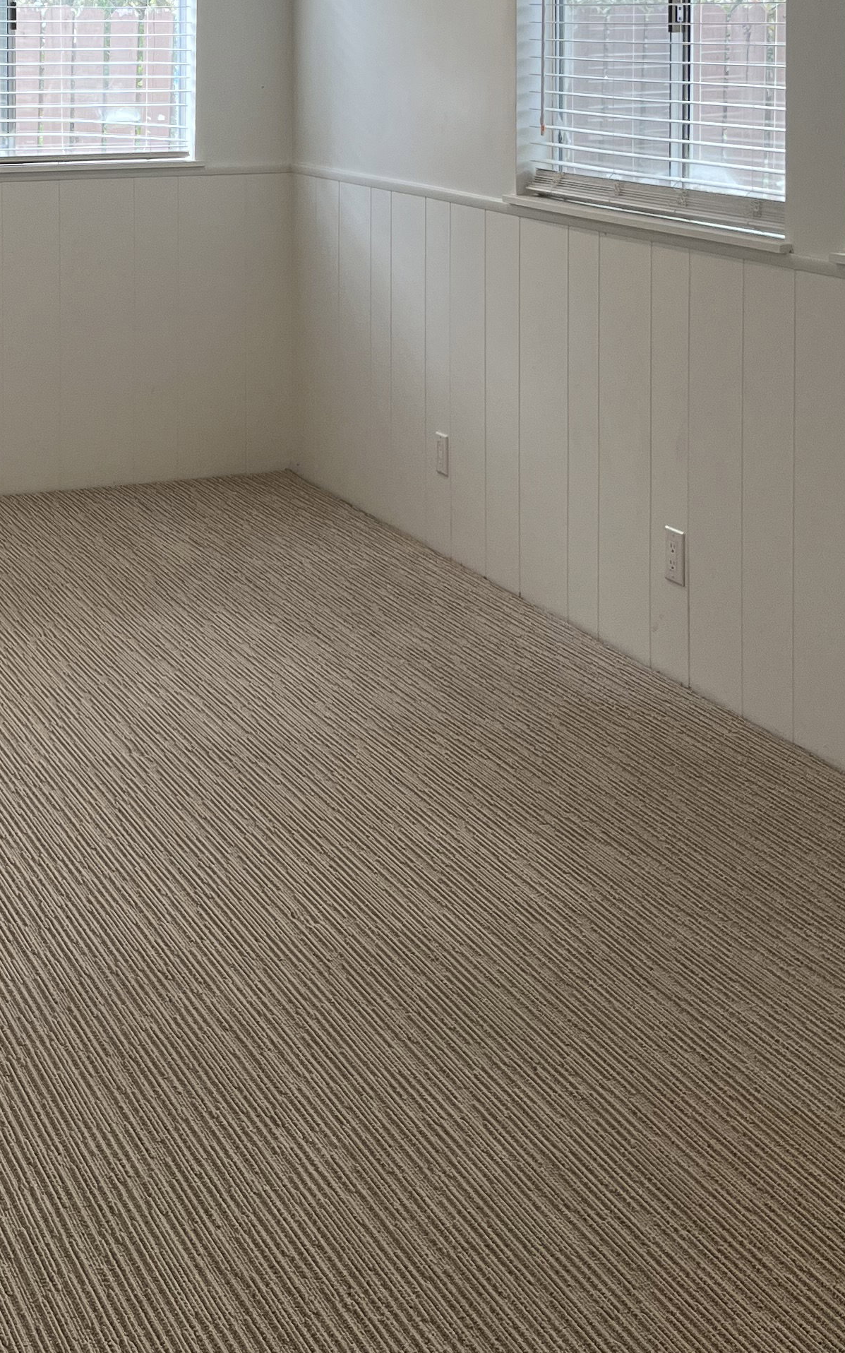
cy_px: 112
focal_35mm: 58
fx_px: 2138
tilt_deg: -3.0
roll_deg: +0.2
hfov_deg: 22.1
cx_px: 202
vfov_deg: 33.1
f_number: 1.6
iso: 80
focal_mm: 5.1
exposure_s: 1/120
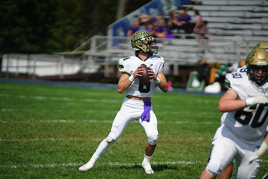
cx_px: 134
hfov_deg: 6.9
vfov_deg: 4.6
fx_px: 2234
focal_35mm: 300
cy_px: 90
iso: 400
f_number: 2.8
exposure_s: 1/8000
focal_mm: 300
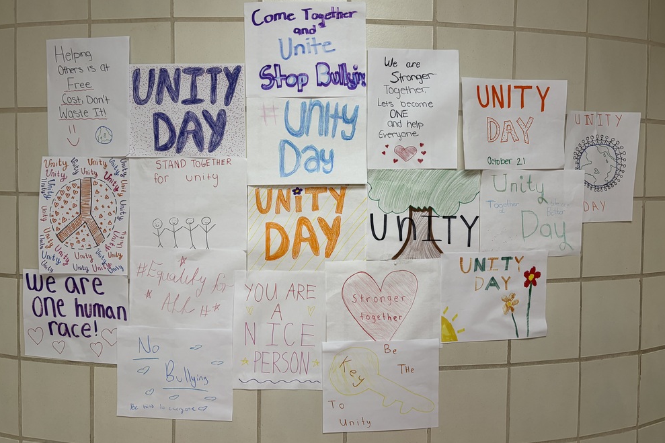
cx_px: 330
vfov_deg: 46.3
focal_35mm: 28
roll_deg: -0.6
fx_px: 517
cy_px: 192
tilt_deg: +0.0
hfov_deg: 65.5
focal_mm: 5.96
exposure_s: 1/60
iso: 64
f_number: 1.6
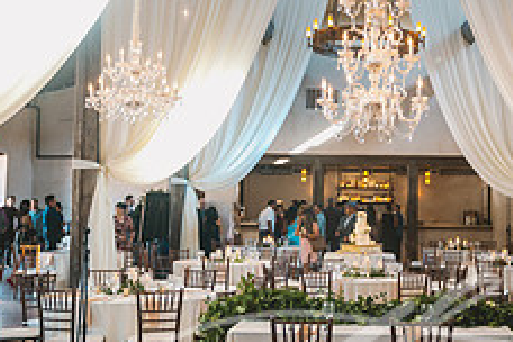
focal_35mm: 61
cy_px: 145
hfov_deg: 32.4
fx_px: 869
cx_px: 371
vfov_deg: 22.2
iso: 400
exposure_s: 1/80
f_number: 2.8
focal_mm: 24
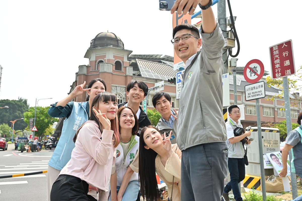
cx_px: 151
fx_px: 256
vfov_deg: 42.9
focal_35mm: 30
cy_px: 100
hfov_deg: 61.1
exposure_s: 1/250
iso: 100
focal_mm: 30.5
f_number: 5.6
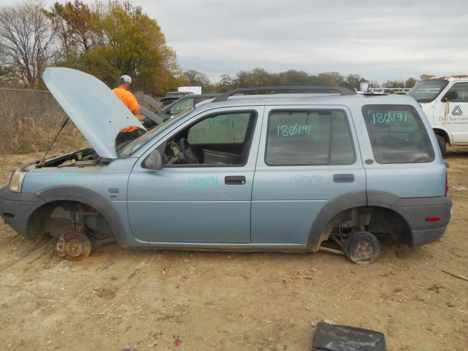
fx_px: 392
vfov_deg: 48.2
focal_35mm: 29
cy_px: 176
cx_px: 234
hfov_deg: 61.7
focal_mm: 5.2
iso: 125
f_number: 3.3
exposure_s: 1/500
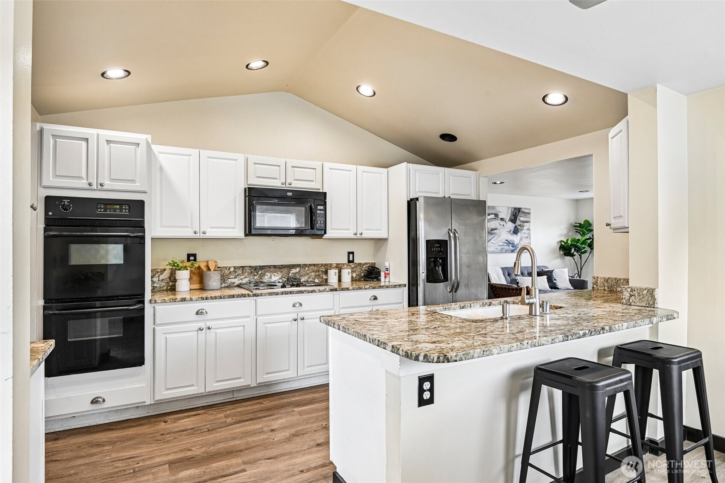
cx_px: 362
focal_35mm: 19
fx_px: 383
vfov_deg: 64.5
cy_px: 242
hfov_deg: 86.9
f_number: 8
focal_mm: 19
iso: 400
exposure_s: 1/20
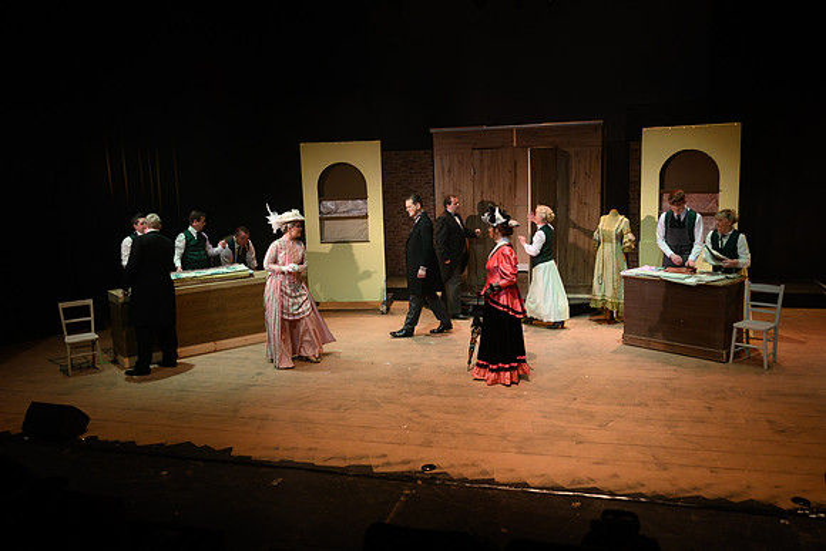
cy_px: 279
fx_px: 706
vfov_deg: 42.6
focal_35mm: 31
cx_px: 408
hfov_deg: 60.7
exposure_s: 1/100
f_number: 3.2
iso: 640
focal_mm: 24
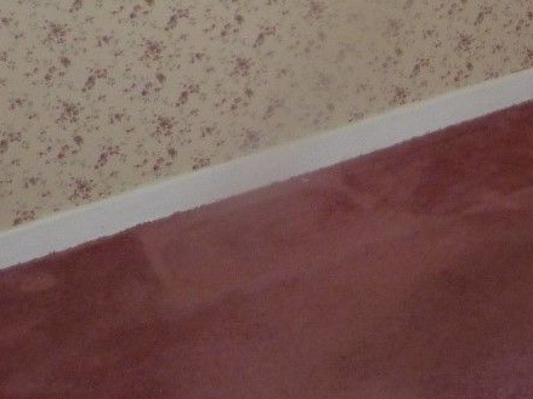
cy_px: -199
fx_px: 1262
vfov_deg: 16.4
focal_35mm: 82
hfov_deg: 21.2
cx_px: 726
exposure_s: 1/60
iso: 200
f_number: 2.8
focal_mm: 4.5
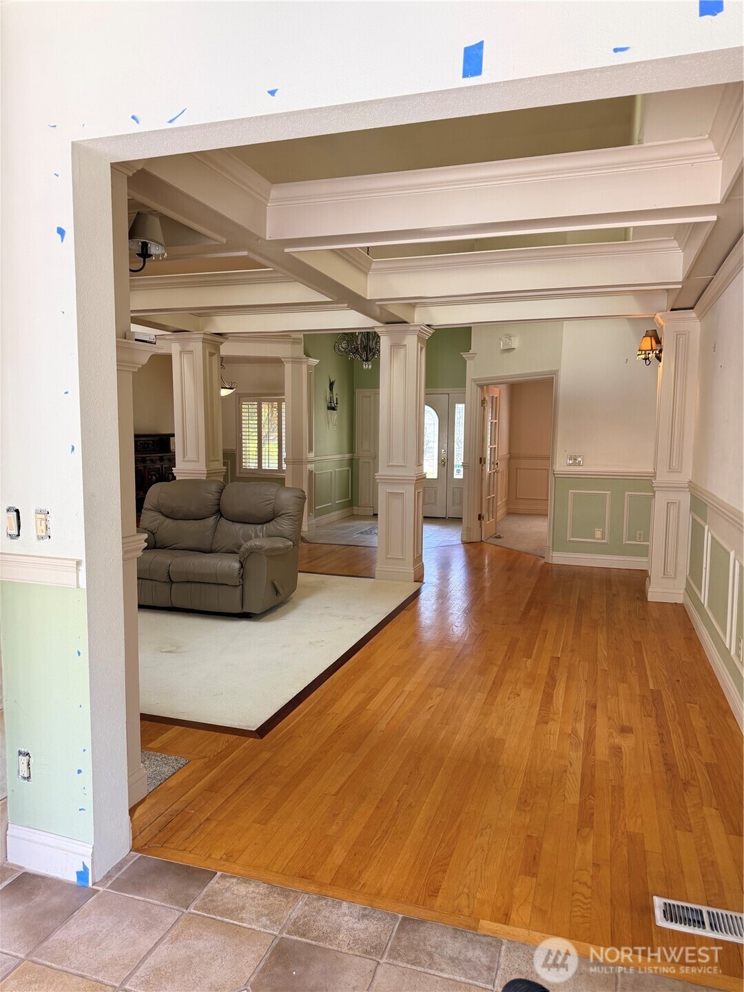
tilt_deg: -6.3
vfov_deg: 71.6
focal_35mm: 24
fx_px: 688
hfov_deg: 56.8
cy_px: 496
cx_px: 372
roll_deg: -1.6
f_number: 1.78
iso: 125
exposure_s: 1/121
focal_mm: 6.76
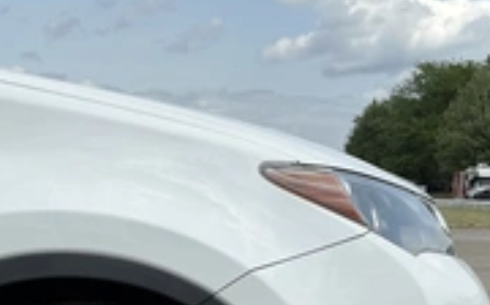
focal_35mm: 66
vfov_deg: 18.4
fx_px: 880
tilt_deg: -11.0
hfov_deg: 31.1
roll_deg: -0.3
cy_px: 392
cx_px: 242
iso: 25
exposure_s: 1/2538
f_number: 1.8
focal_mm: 3
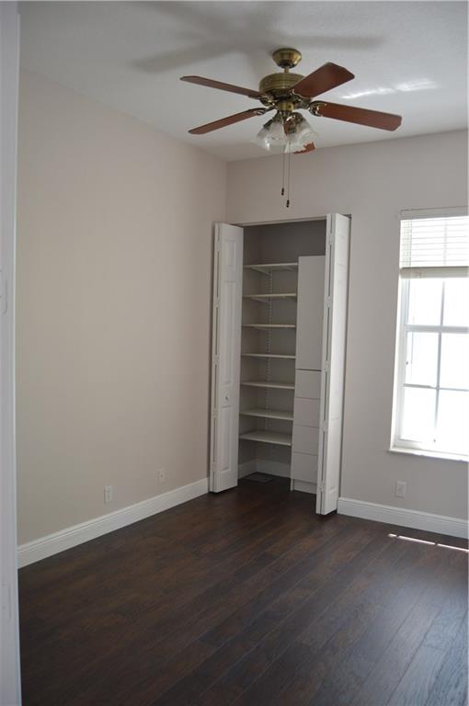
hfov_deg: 47.8
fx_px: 529
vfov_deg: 67.4
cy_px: 353
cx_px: 234
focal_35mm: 27
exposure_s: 1/60
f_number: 4
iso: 400
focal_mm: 18
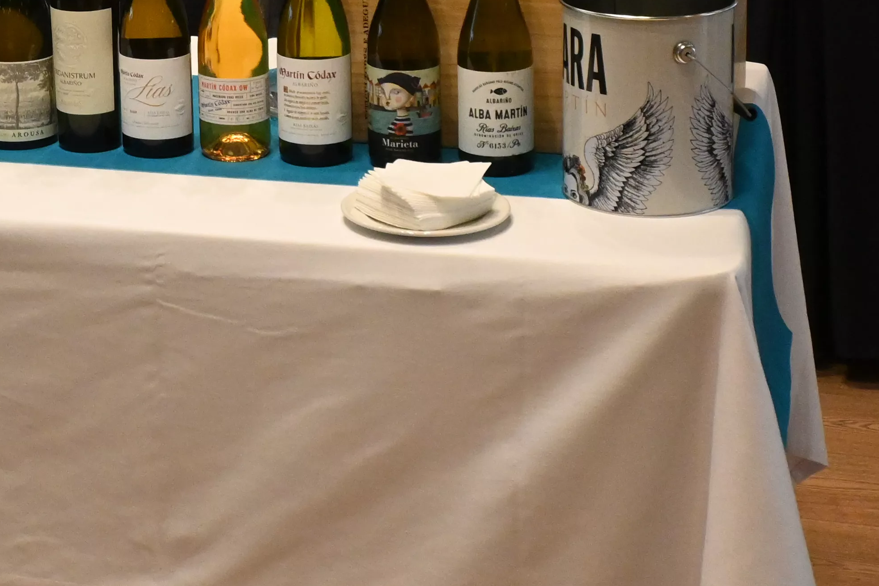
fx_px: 2127
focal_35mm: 87
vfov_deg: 15.2
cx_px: 68
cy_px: -85
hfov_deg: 22.7
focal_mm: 20.5
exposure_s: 1/200
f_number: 7.1
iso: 3200
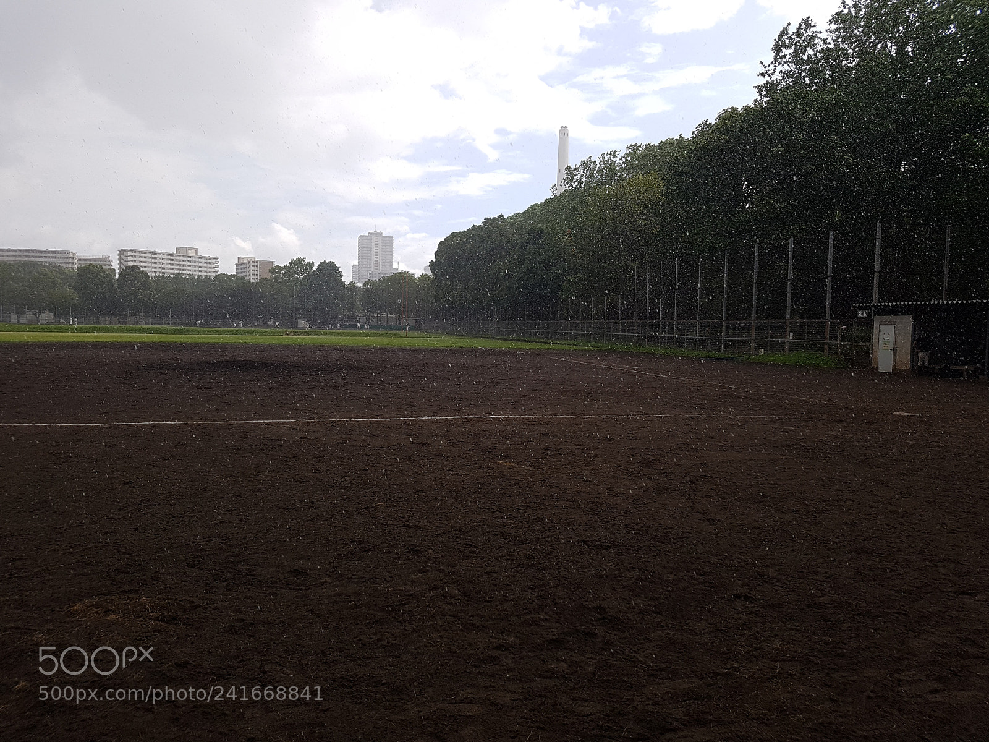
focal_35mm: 26
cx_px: 494
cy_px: 371
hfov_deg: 67.3
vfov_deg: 53.1
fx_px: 743
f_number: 1.7
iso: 50
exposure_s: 1/1508
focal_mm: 4.2
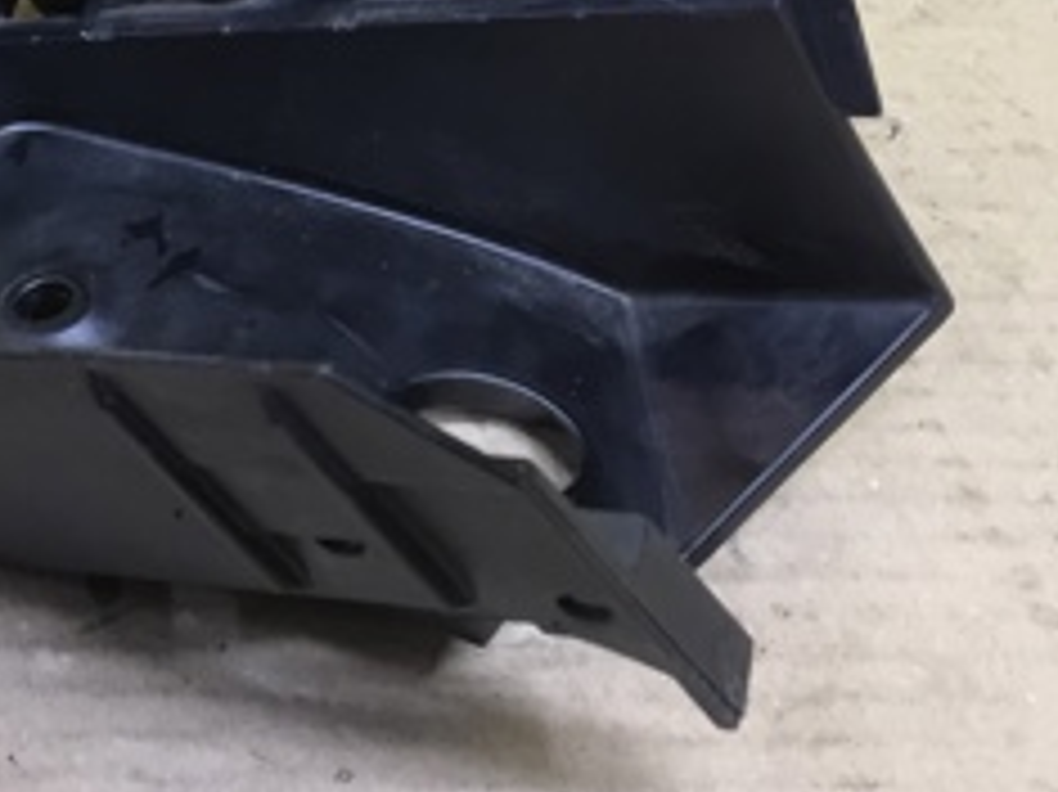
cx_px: -81
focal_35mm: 79
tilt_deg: -38.0
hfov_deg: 23.3
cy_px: -122
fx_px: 2413
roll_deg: -3.6
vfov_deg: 17.9
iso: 80
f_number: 2.2
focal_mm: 4.15
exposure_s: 1/33
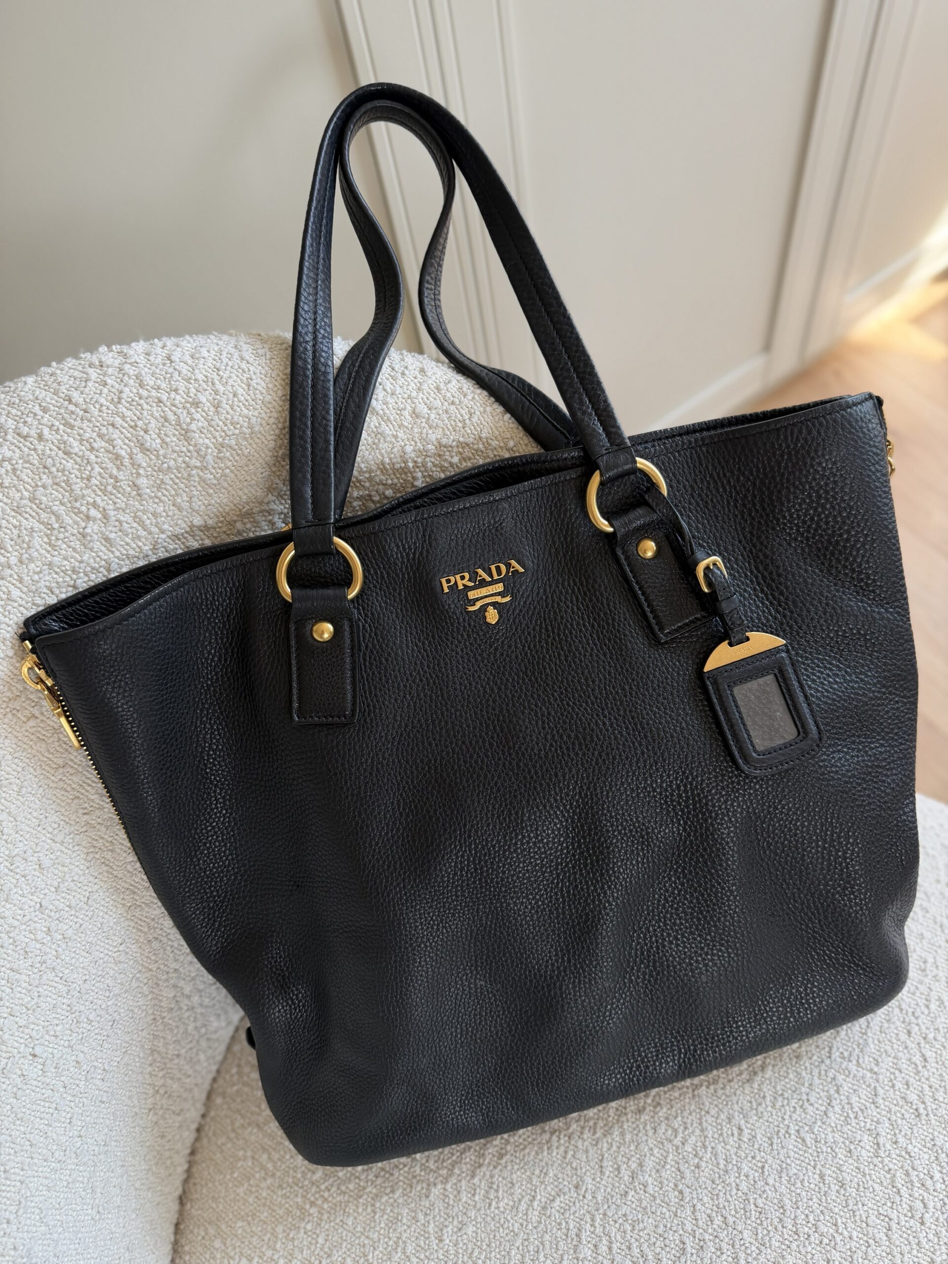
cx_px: 474
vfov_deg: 71.6
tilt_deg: -59.3
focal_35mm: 24
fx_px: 876
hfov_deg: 56.8
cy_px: 632
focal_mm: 6.76
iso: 100
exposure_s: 1/180
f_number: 1.78
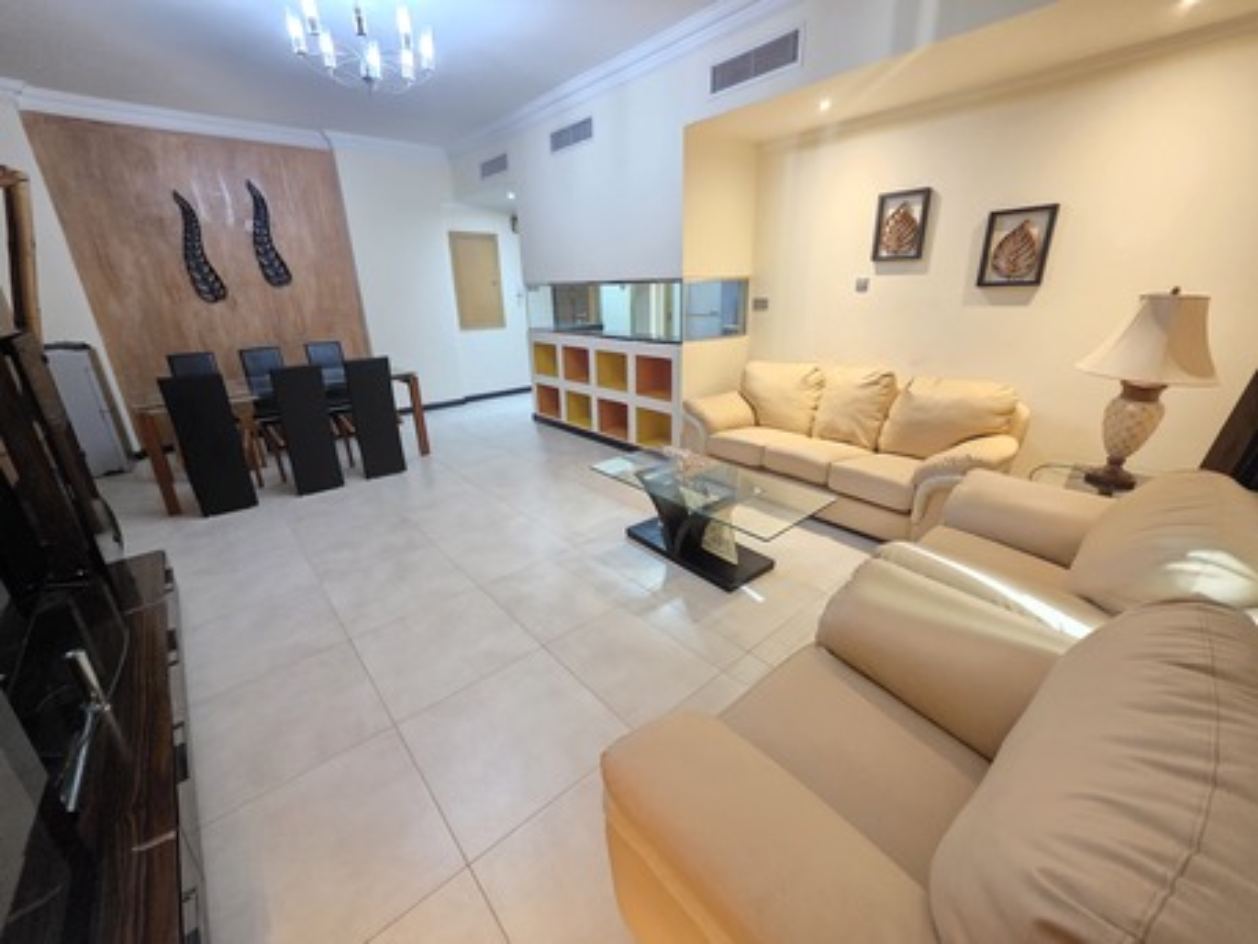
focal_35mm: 13
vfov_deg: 89.9
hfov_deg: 106.2
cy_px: 472
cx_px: 629
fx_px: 473
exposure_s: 1/50
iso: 1000
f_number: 1.9
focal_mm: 2.2
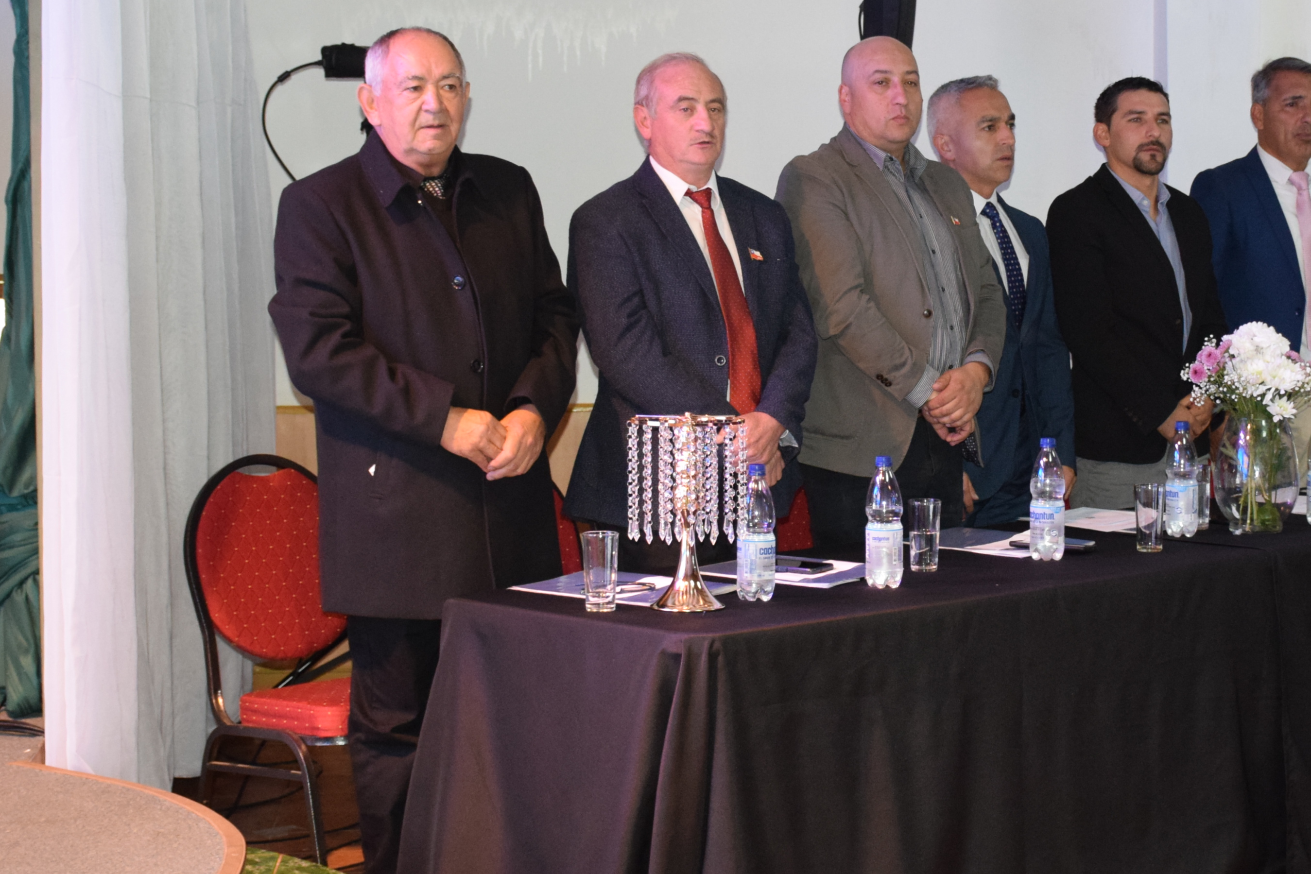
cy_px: 368
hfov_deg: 25.1
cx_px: 975
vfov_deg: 17.1
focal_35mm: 80
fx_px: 2913
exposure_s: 1/60
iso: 2000
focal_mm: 32
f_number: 4
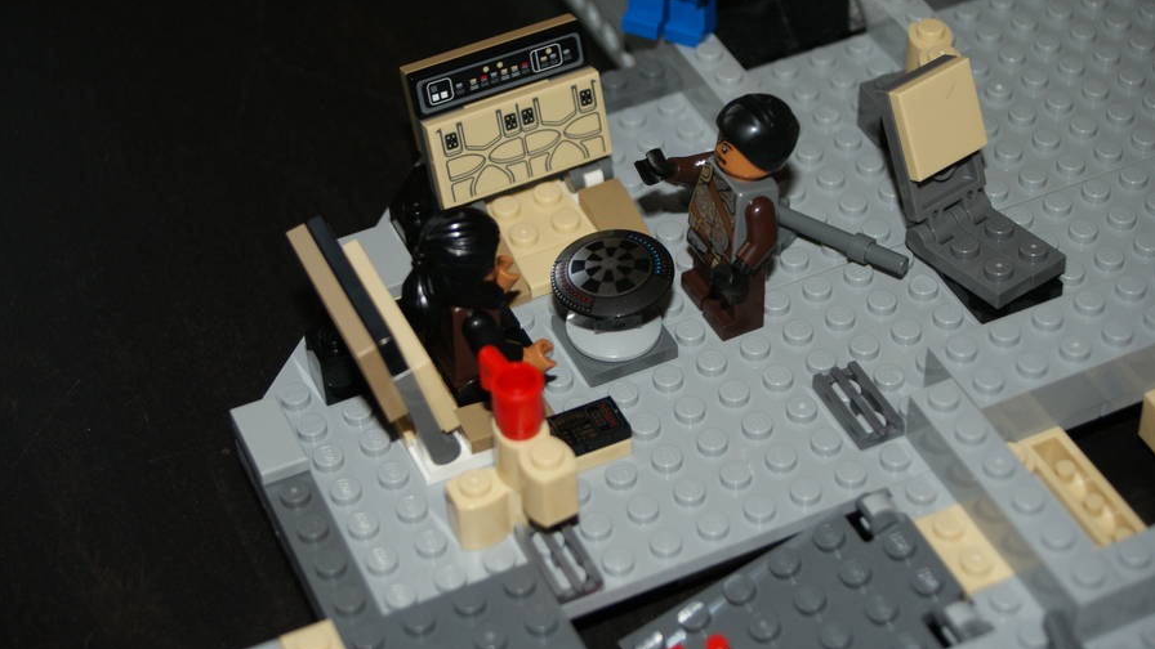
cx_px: 578
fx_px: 2419
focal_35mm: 79
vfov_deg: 15.3
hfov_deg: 26.8
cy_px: 291
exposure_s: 1/80
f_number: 5.6
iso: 400
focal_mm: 50
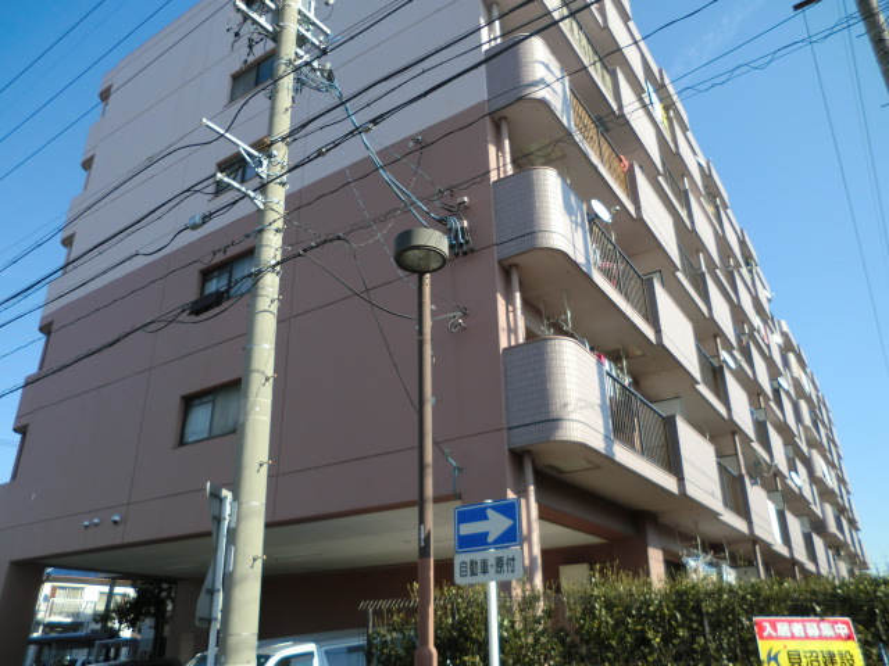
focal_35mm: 27
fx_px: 693
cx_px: 444
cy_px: 333
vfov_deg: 51.4
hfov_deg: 65.3
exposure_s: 1/500
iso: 50
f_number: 3.2
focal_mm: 4.9
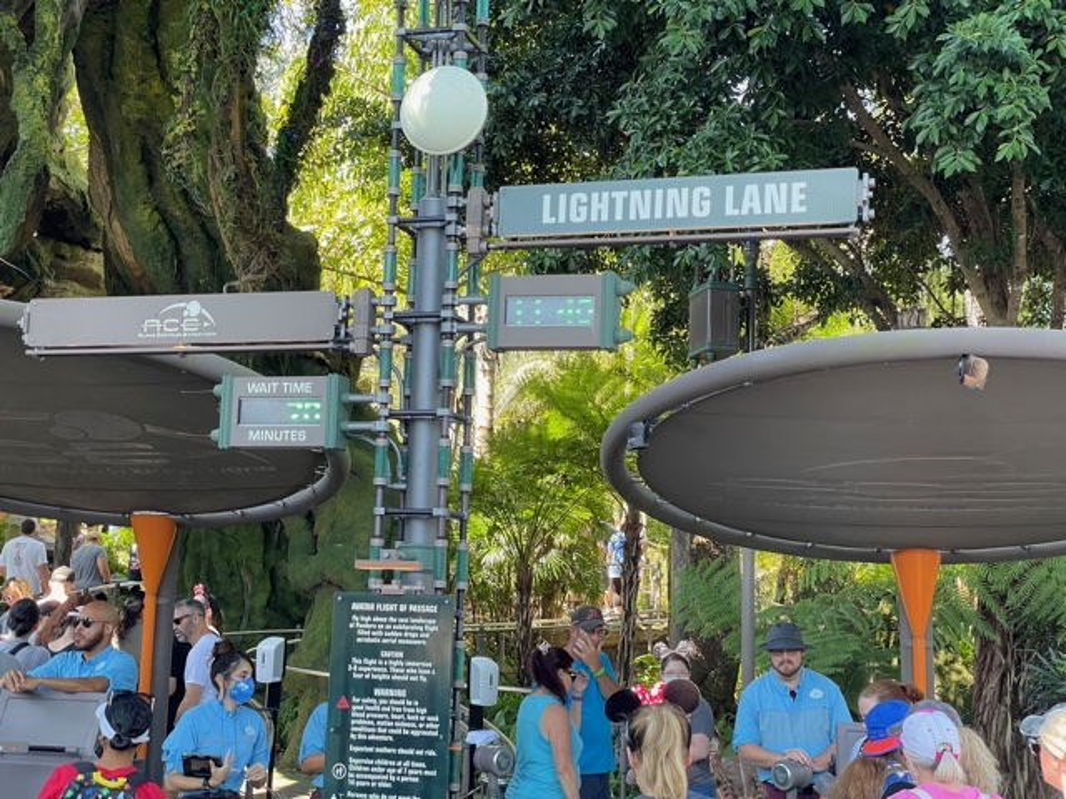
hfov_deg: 36.8
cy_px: 400
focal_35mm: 52
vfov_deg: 28.0
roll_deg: -0.9
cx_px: 533
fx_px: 1601
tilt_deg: +8.3
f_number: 2
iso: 64
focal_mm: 6
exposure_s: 1/121
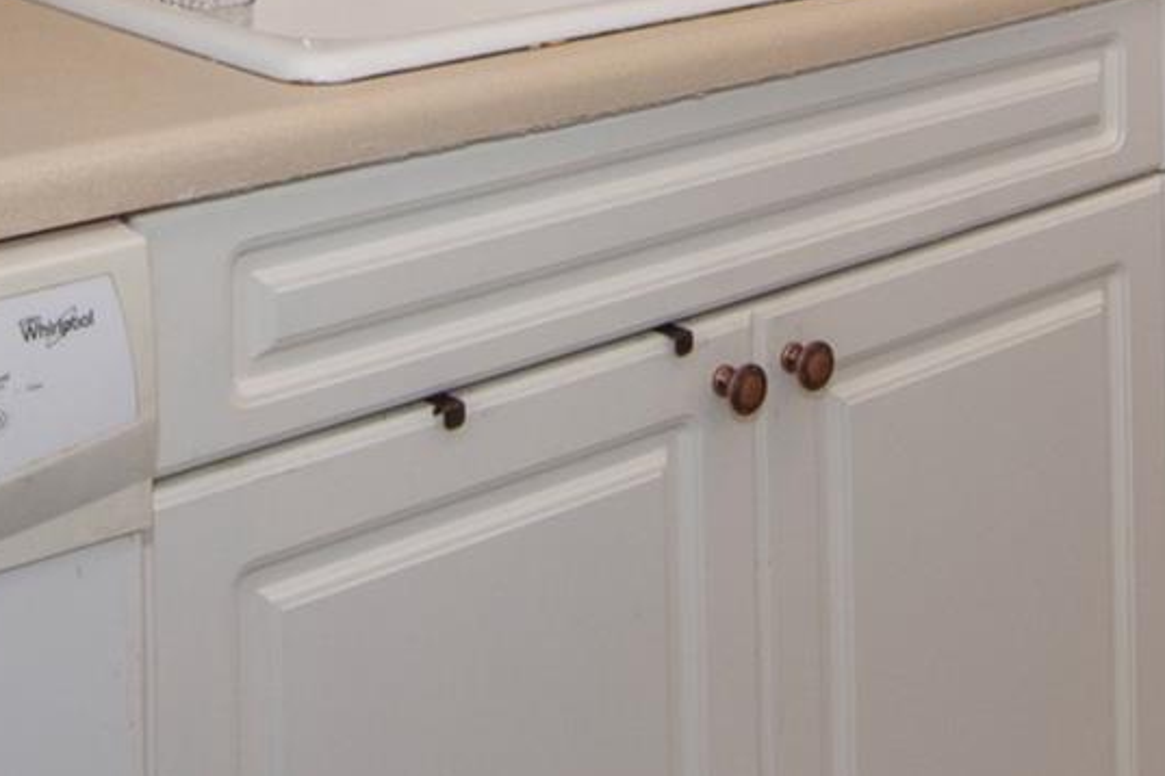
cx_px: 456
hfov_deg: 31.8
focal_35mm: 63
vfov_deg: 19.2
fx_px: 2036
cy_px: -352
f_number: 11
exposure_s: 1/40
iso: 640
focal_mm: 11
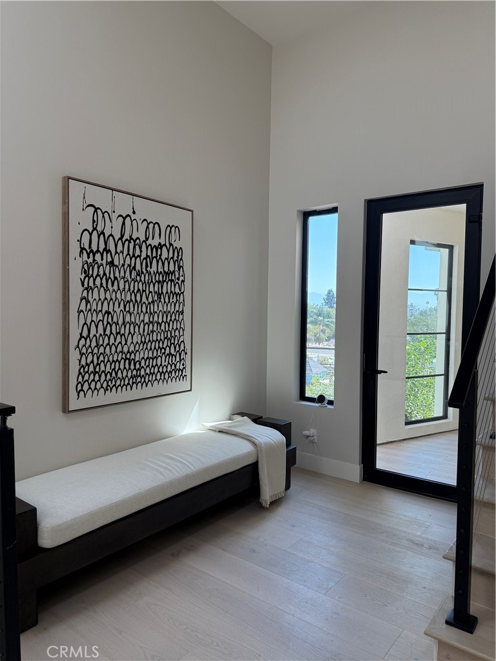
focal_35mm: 24
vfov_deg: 71.6
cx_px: 248
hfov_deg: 56.8
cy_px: 330
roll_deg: -2.0
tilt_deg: -0.7
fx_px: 459
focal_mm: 6.76
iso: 100
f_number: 1.78
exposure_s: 1/284
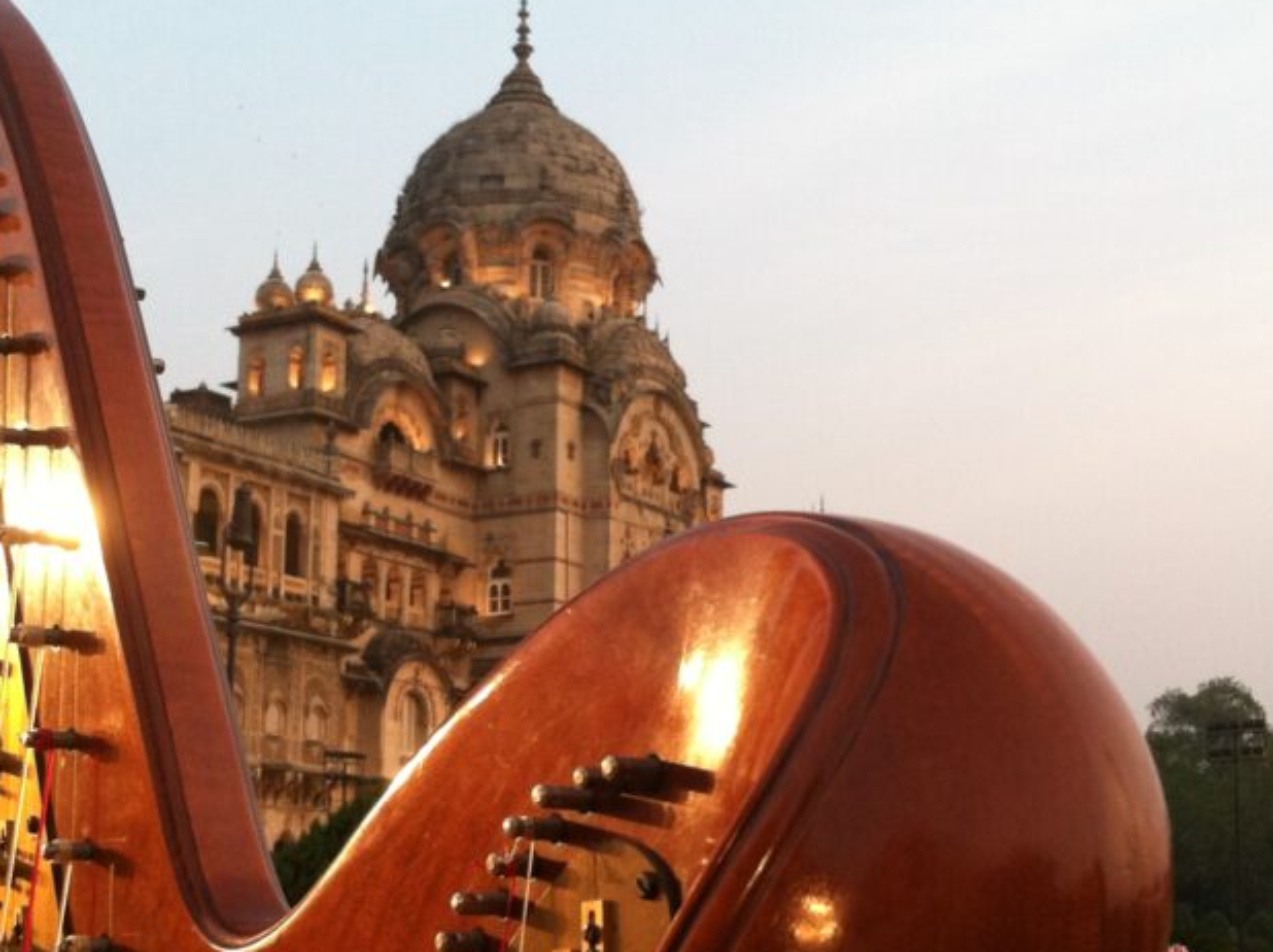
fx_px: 2130
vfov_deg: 25.1
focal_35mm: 58
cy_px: 634
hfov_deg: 33.3
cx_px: 604
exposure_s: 1/120
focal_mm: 3.85
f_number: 2.8
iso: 100
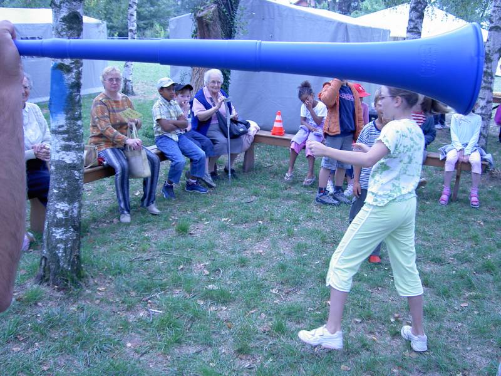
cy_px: 188
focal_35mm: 39
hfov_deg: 47.9
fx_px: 564
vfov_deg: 36.8
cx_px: 250
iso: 100
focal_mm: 8
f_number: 2.8
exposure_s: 1/100
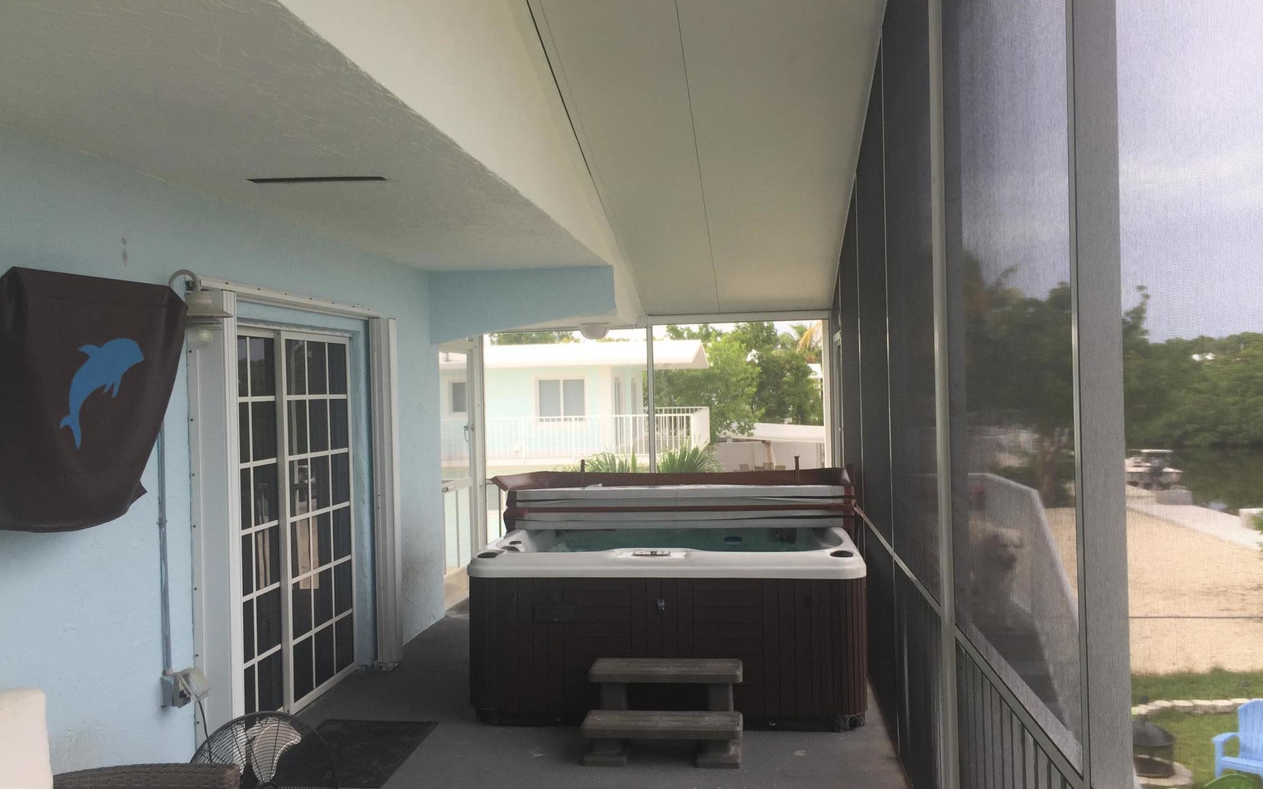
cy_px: 394
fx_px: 1067
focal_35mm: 31
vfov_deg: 40.6
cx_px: 634
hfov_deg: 61.2
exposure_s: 1/222
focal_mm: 4.15
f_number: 2.2
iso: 32
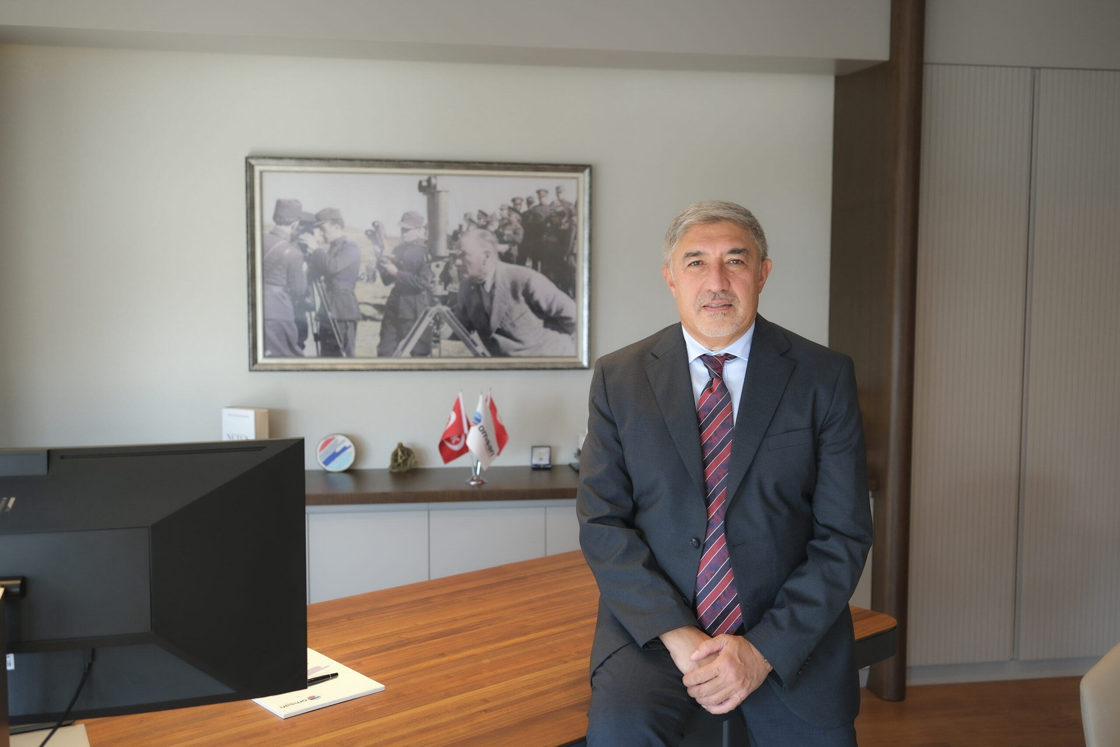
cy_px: 374
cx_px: 560
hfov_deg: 54.4
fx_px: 1089
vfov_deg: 37.9
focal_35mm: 35
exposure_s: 1/320
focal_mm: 23
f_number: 2
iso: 400
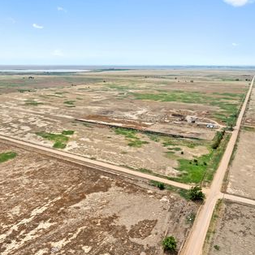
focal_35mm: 29
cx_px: 82
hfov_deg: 54.3
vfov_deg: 55.6
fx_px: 242
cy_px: 128
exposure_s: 1/240
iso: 130
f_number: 2.8
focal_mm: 12.29
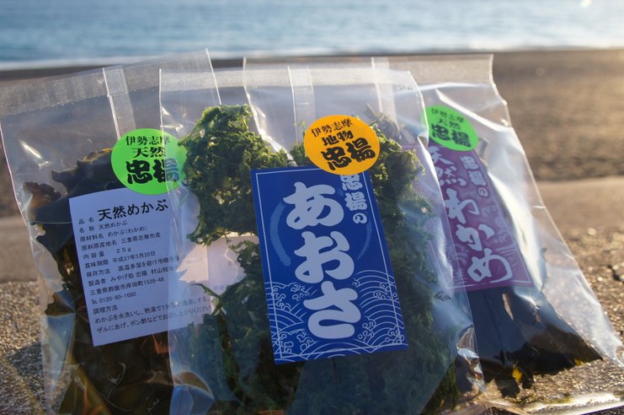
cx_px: 306
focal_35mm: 35
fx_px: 599
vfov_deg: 38.1
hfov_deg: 55.0
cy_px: 190
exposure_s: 1/320
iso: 200
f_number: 5.6
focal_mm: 19
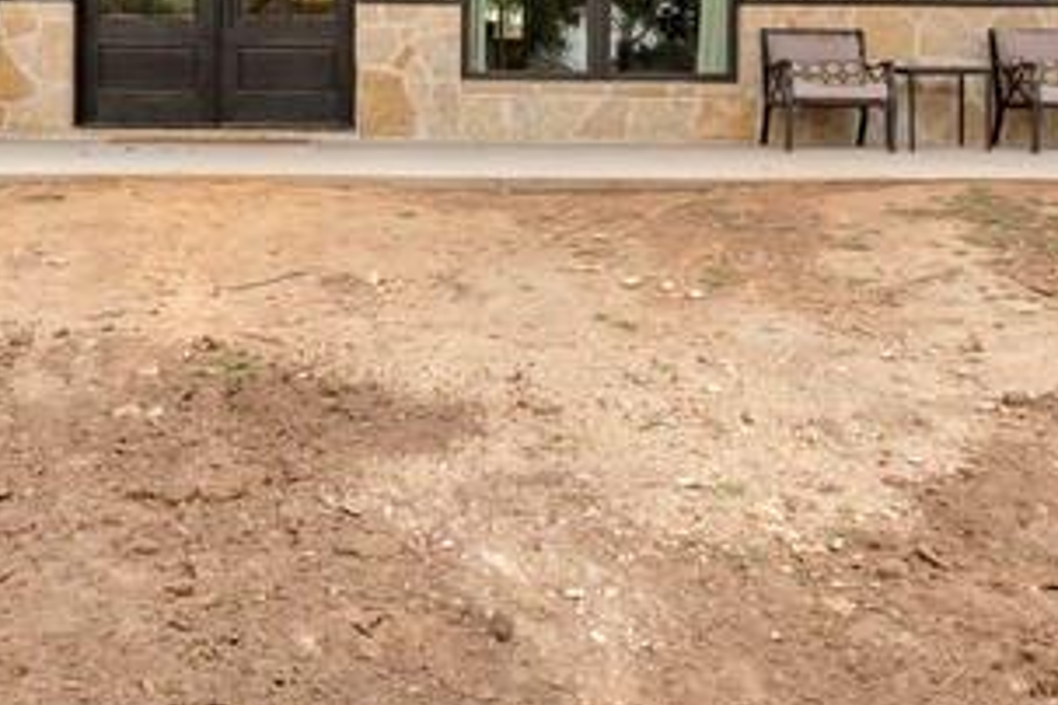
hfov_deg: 35.4
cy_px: 103
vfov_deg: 23.7
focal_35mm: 56
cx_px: 377
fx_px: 1646
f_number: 9
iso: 160
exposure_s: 1/320
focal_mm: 16.6
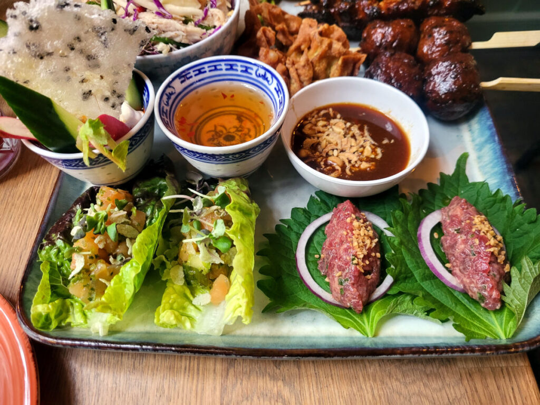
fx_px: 406
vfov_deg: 53.1
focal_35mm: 26
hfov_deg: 67.3
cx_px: 270
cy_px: 202
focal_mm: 5.4
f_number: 1.8
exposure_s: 1/50
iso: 400
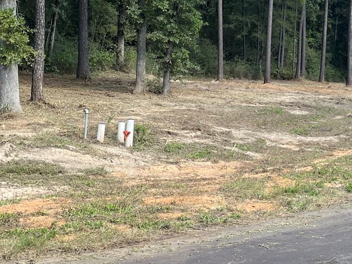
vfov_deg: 20.9
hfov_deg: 27.8
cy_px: 74
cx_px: 175
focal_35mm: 70
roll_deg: +0.1
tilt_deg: -2.7
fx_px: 712
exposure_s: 1/621
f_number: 1.6
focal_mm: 5.1
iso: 50
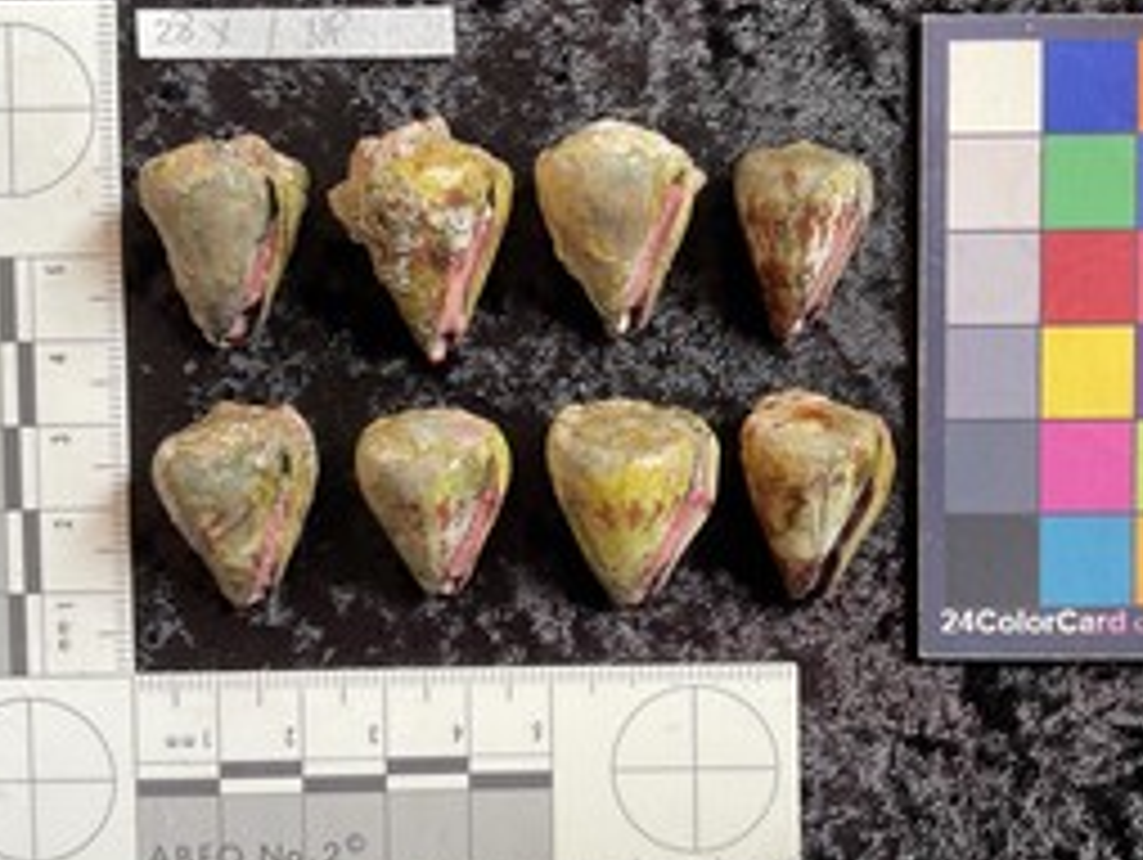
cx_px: 621
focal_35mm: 40
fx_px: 1322
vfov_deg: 36.0
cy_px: 435
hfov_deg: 46.7
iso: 40
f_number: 1.8
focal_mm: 3
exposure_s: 1/60
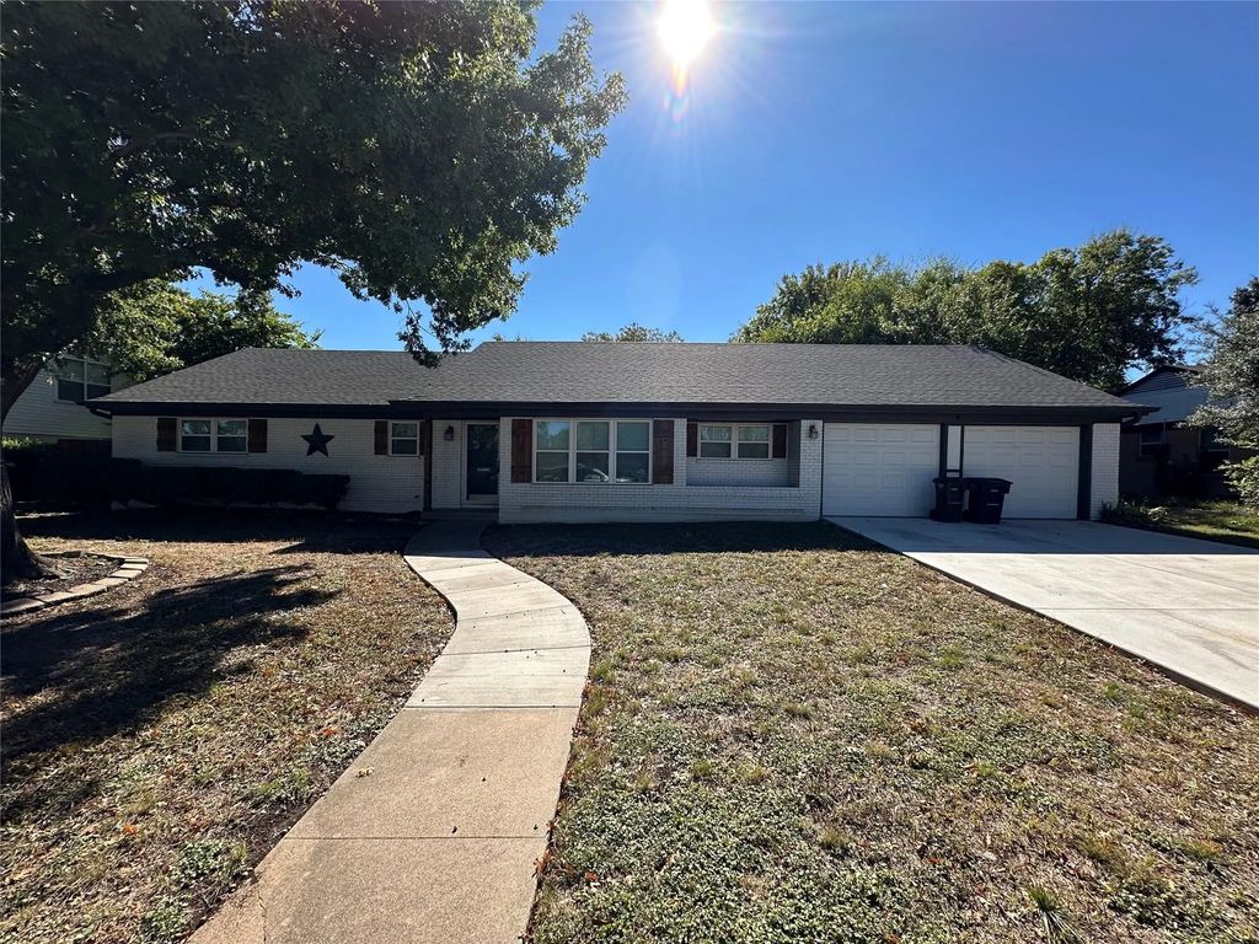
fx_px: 509
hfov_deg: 102.1
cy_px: 472
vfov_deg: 85.7
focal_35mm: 14
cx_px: 630
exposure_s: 1/1618
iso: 50
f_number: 2.2
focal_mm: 2.22
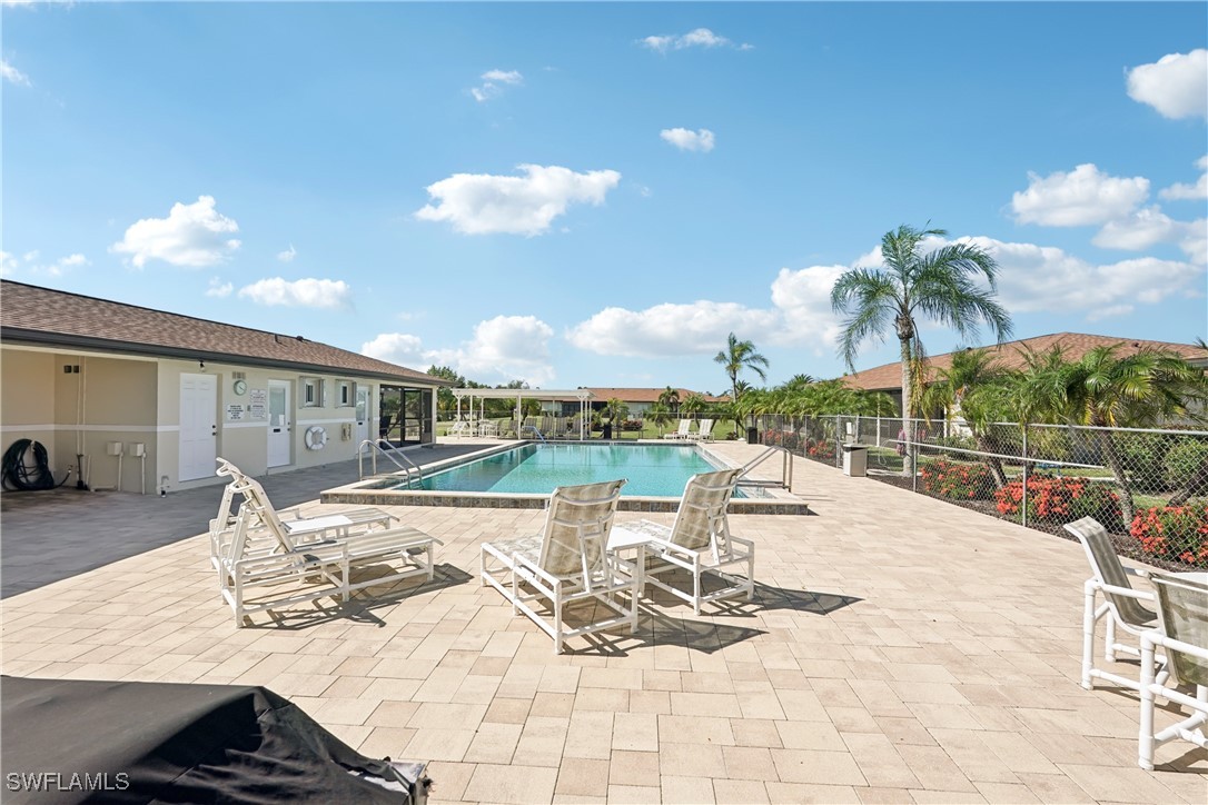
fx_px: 537
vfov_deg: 73.7
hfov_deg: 96.7
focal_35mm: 16
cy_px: 402
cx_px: 604
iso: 400
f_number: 8
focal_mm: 16
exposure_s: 1/2000
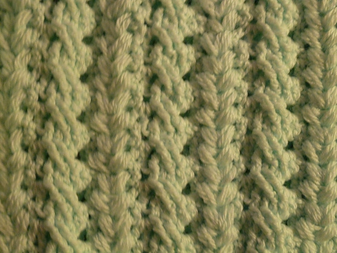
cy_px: 126
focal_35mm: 63
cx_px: 168
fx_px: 613
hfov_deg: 30.7
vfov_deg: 23.3
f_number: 4
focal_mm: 10.3
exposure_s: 1/8
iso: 500
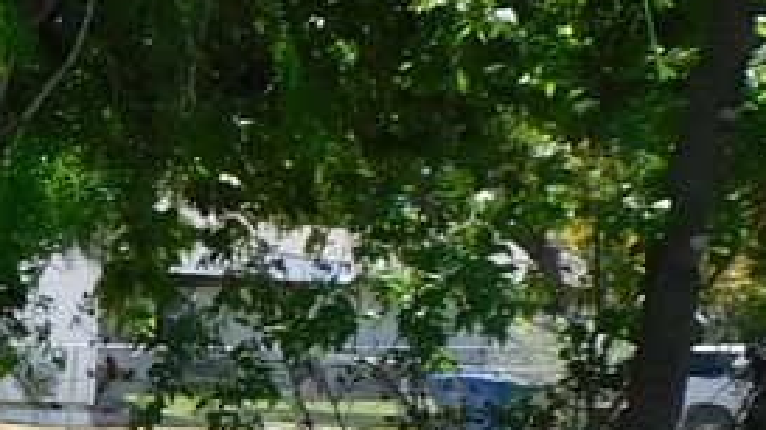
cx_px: -1106
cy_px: 528
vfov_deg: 7.4
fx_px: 3267
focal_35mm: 161
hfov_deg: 11.1
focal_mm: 5
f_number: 3.5
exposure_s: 1/500
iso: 125
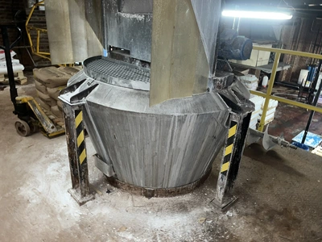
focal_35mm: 26
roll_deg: -5.2
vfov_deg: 53.1
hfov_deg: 67.3
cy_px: 121
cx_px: 161
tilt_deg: -24.2
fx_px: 242
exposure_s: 1/13
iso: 100
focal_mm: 5.1
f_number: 1.6
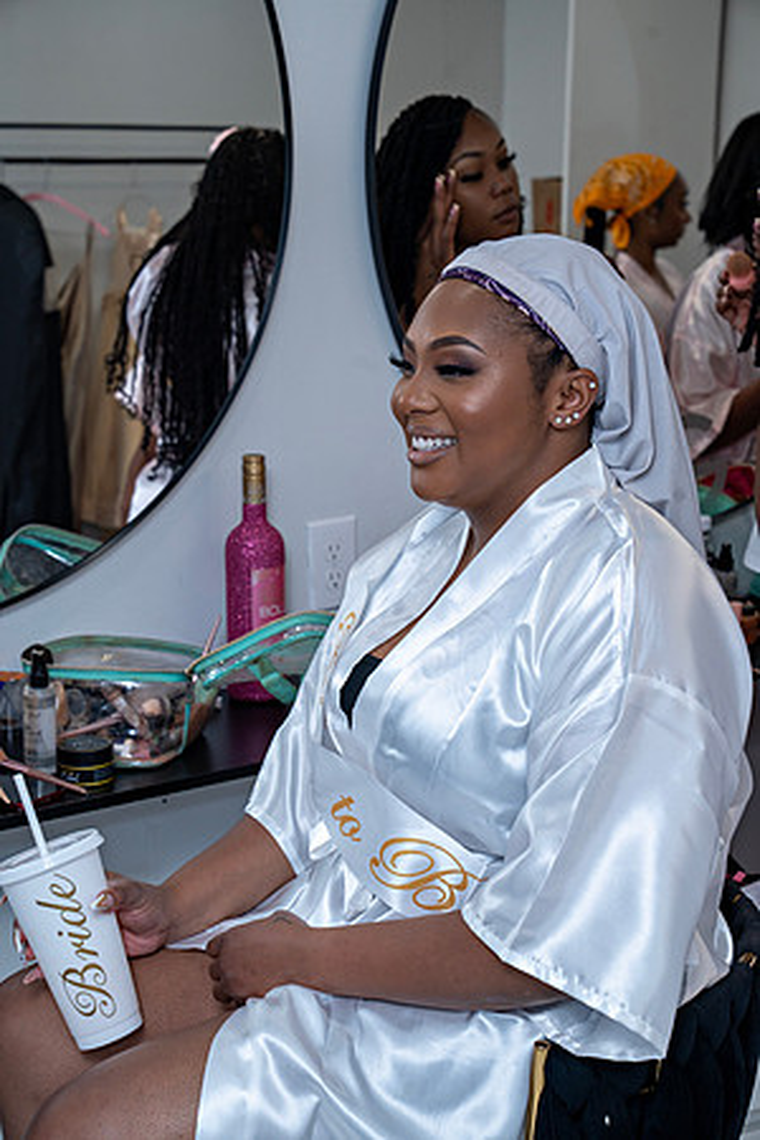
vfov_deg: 29.7
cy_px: 570
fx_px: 2153
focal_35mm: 68
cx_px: 380
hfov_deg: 20.0
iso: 250
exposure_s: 1/160
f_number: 7.1
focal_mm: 68
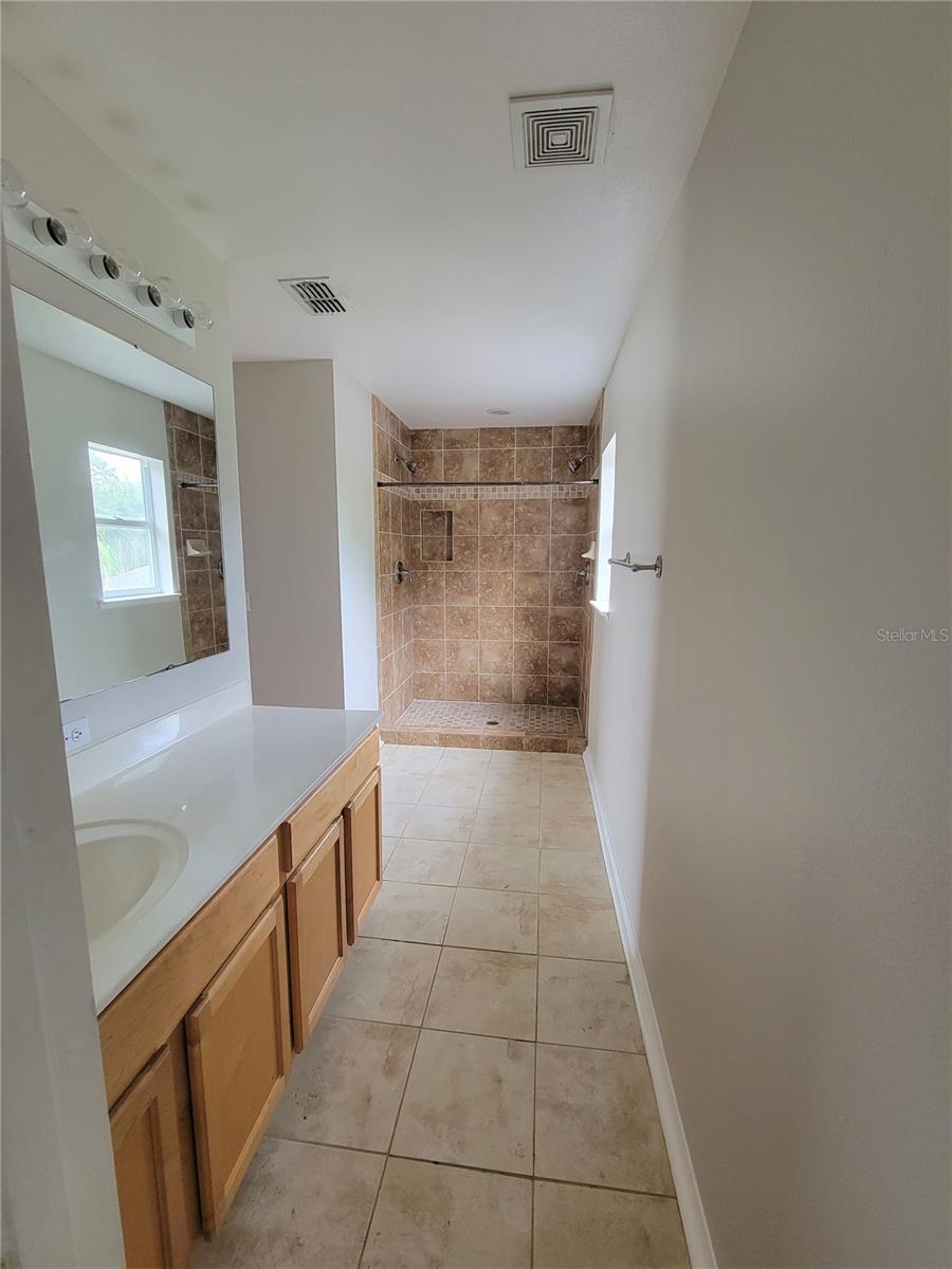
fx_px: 477
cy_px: 634
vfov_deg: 106.2
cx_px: 476
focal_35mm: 13
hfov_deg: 89.9
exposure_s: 1/59
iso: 250
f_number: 2.2
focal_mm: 2.2
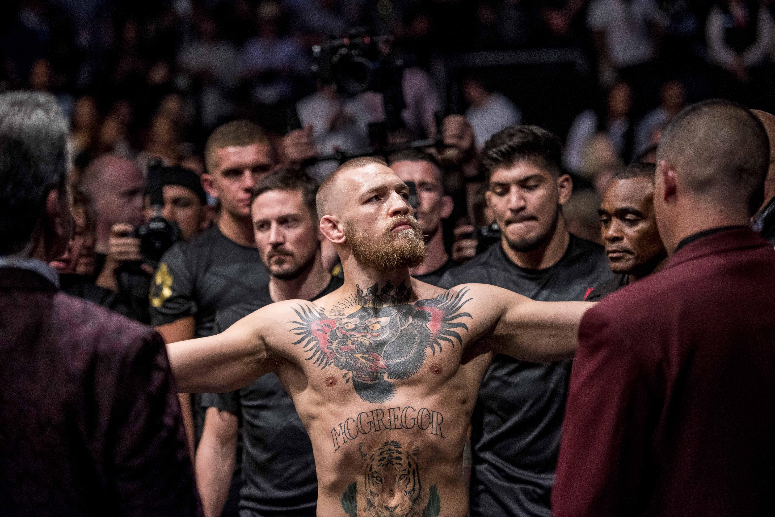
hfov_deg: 17.1
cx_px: 388
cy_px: 258
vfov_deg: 11.4
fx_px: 2584
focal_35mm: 120
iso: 3200
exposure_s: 1/2500
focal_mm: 120
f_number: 2.8
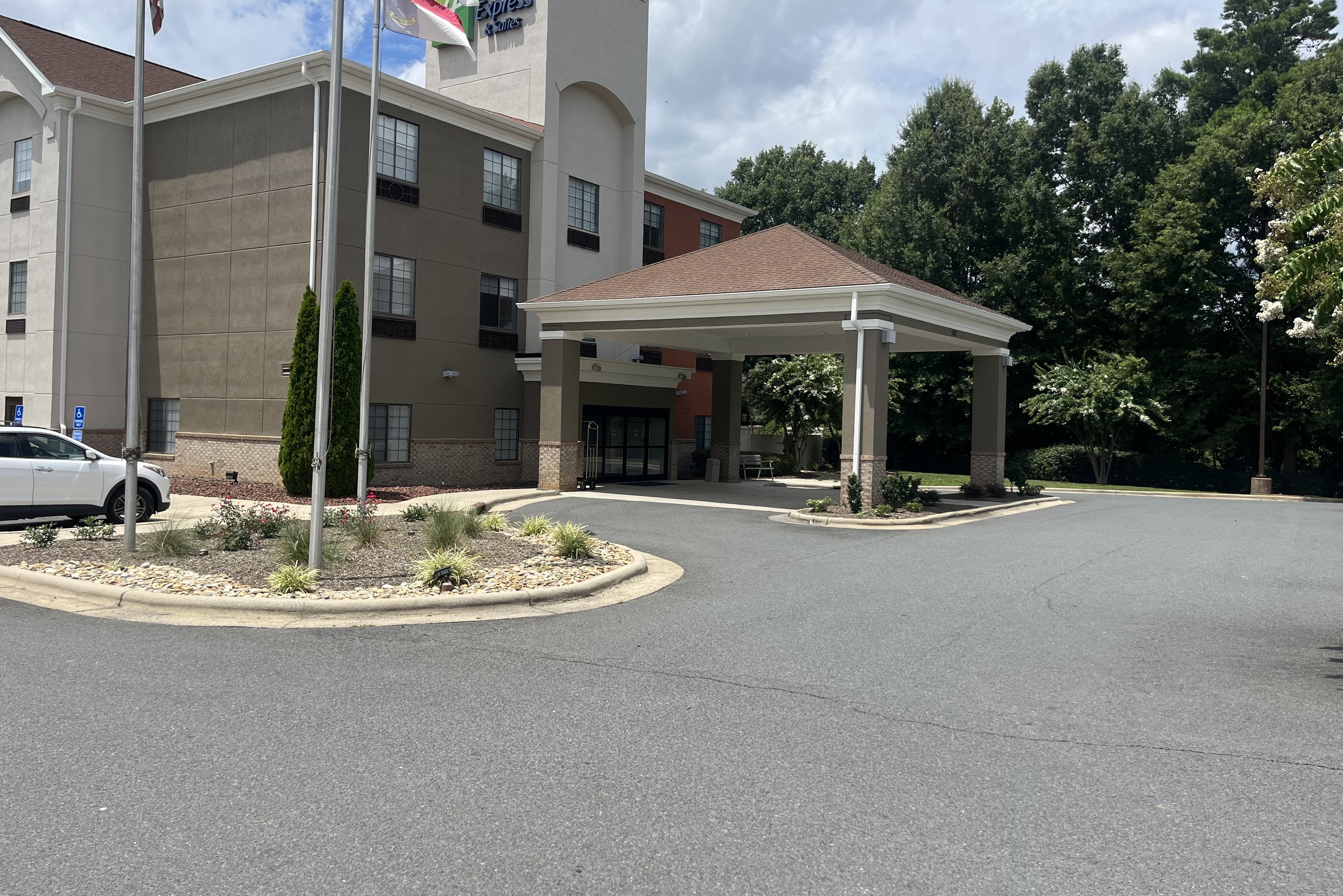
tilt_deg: +0.6
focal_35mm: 28
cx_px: 649
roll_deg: -1.4
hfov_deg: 65.5
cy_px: 406
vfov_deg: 46.3
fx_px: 1044
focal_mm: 5.1
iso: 50
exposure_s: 1/4651
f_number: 1.6
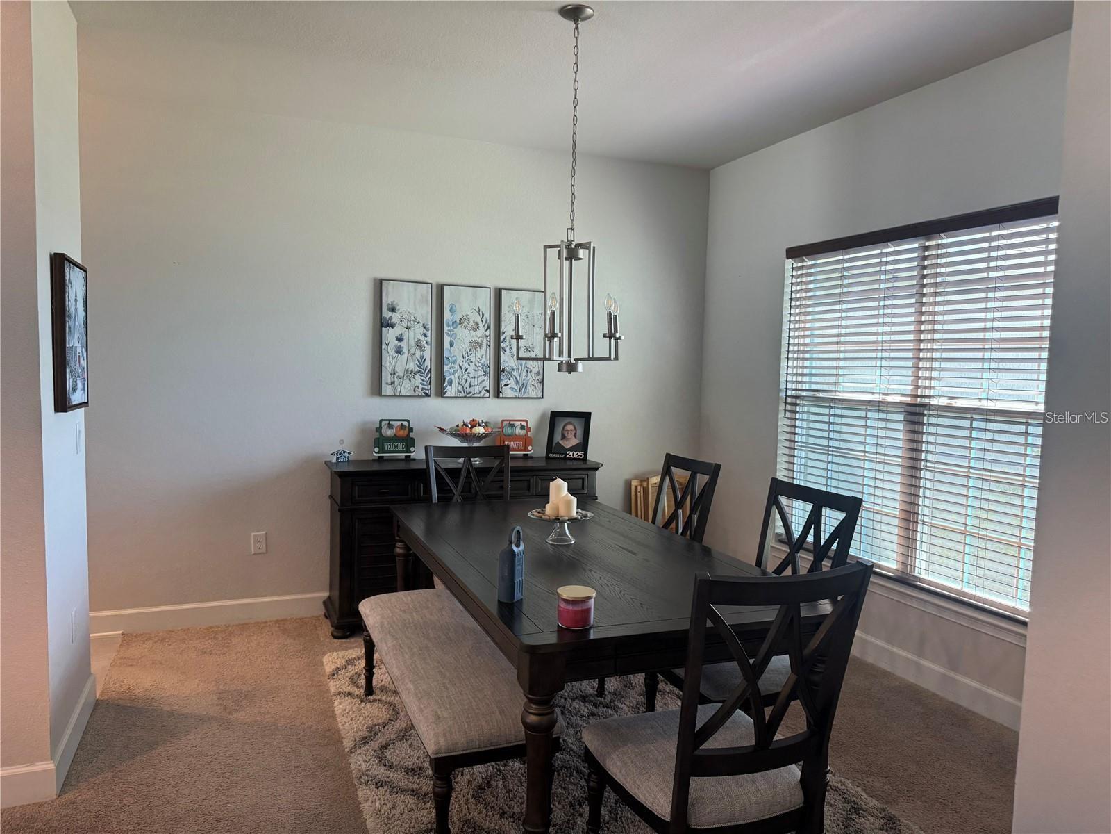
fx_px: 770
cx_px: 556
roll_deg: -1.5
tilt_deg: -4.4
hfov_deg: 71.6
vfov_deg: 56.8
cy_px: 417
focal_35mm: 24
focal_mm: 6.76
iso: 160
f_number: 1.78
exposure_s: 1/120
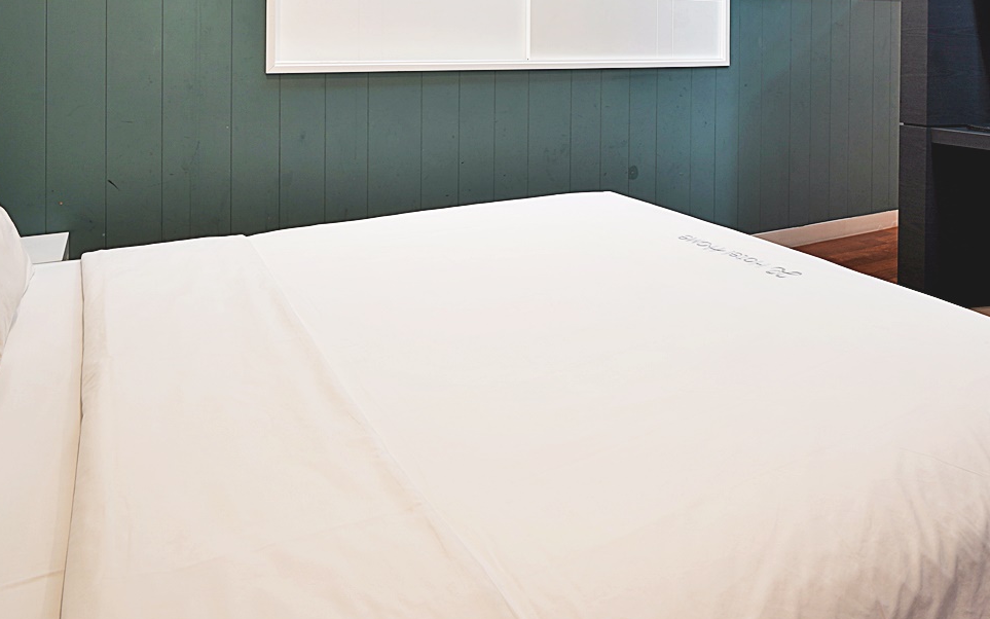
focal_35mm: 26
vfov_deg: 42.6
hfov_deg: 70.2
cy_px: 35
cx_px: 546
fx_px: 702
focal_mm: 12
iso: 100
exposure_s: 2.5
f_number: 10
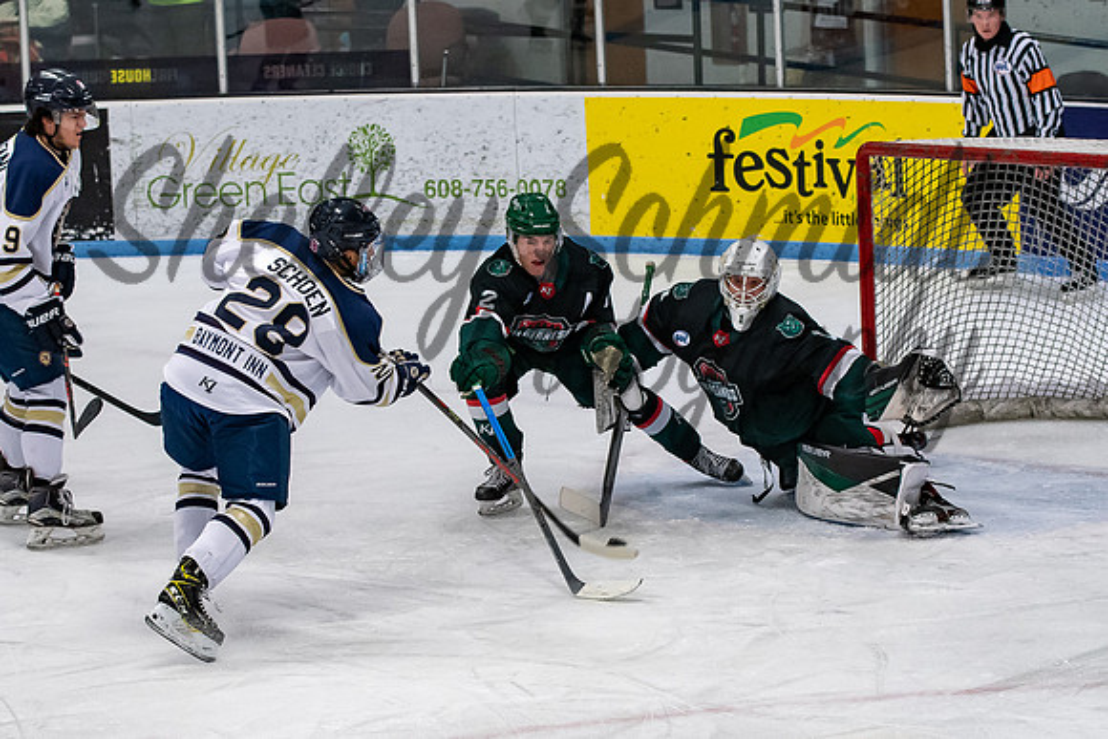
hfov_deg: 14.1
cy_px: 382
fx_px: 4470
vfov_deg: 9.5
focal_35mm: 145
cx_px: 548
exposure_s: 1/800
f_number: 3.5
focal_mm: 70
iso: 1400
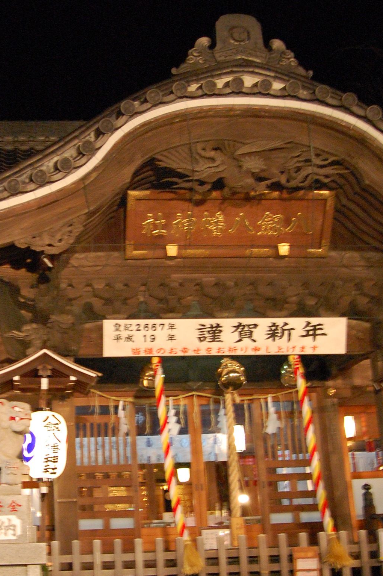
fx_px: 847
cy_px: 337
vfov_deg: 37.4
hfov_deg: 24.9
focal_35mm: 53
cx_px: 56
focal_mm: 18
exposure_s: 1/10
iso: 1600
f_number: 5
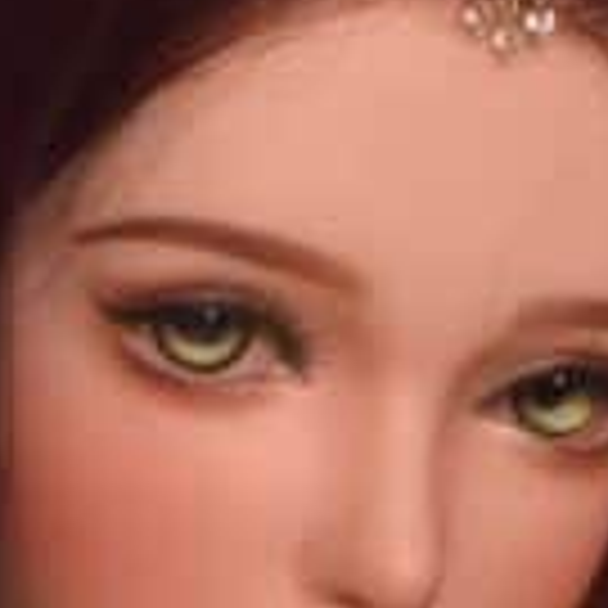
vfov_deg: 7.0
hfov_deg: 7.3
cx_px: 169
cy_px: 1189
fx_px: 4789
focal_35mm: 241
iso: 500
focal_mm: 32
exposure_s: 1/80
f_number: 7.1
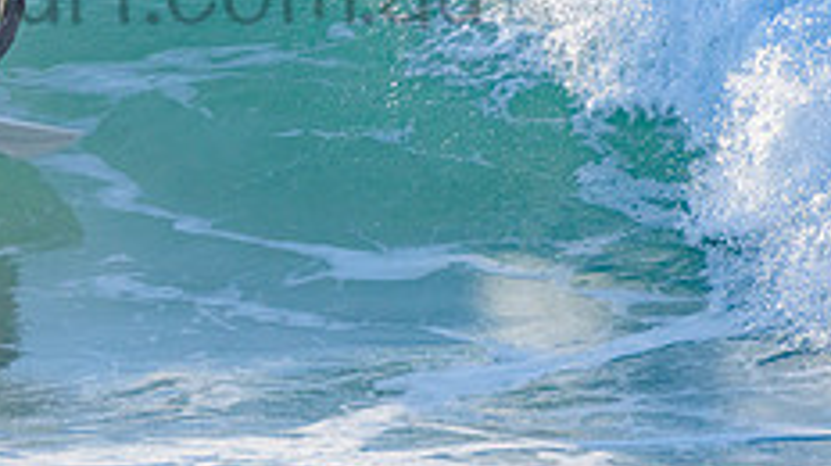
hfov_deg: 1.3
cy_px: 31
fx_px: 35421
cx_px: -131
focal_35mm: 1609
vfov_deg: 0.8
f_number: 5.6
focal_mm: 500
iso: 280
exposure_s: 1/2000
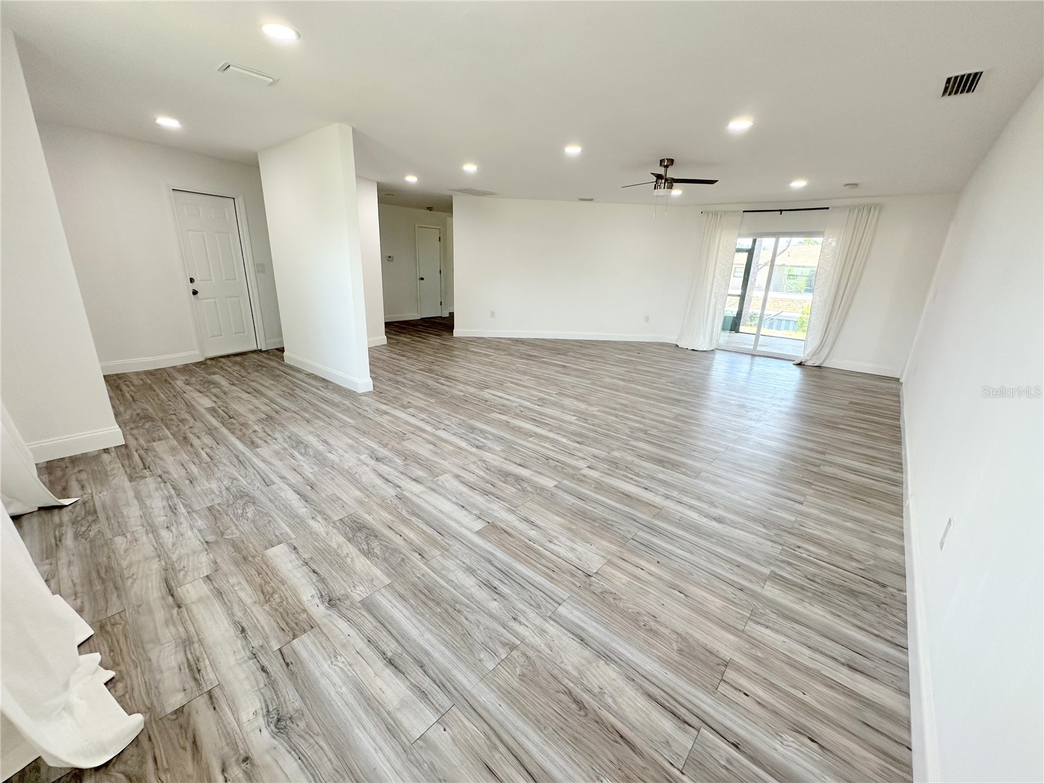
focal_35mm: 14
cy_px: 392
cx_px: 522
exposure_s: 1/120
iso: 160
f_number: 2.2
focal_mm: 2.22
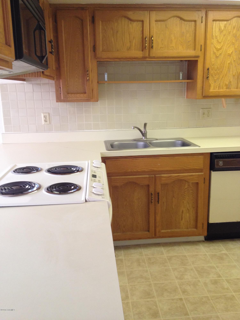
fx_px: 324
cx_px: 120
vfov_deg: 52.6
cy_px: 160
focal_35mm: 35
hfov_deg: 40.7
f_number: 2.4
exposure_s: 1/20
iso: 125
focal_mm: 4.28
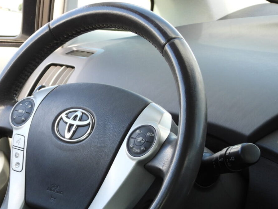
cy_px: 141
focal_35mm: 127
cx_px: 98
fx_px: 1020
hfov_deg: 15.5
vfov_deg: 11.7
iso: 100
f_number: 3.5
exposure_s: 1/100
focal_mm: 14.4
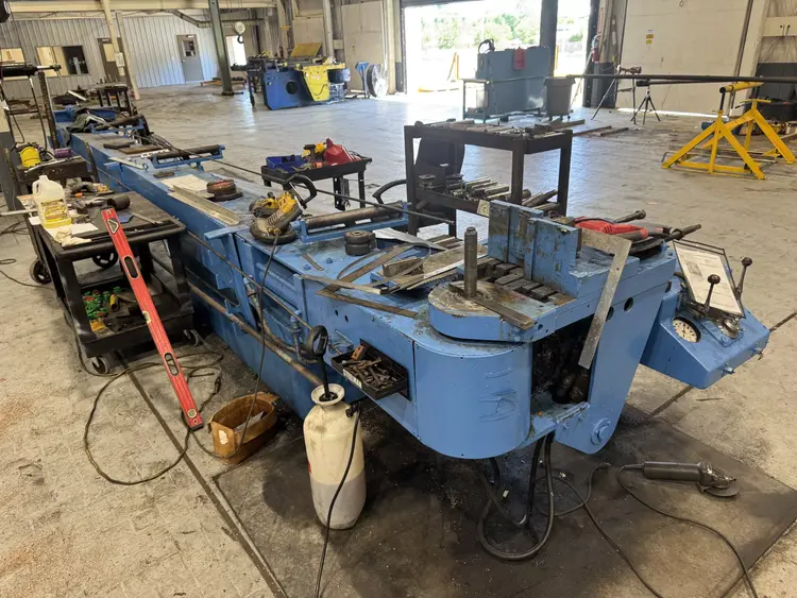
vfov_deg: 56.8
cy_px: 299
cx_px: 398
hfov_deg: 71.6
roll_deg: +3.2
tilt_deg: -24.6
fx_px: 553
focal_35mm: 24
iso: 160
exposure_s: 1/60
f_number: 1.78
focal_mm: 6.76
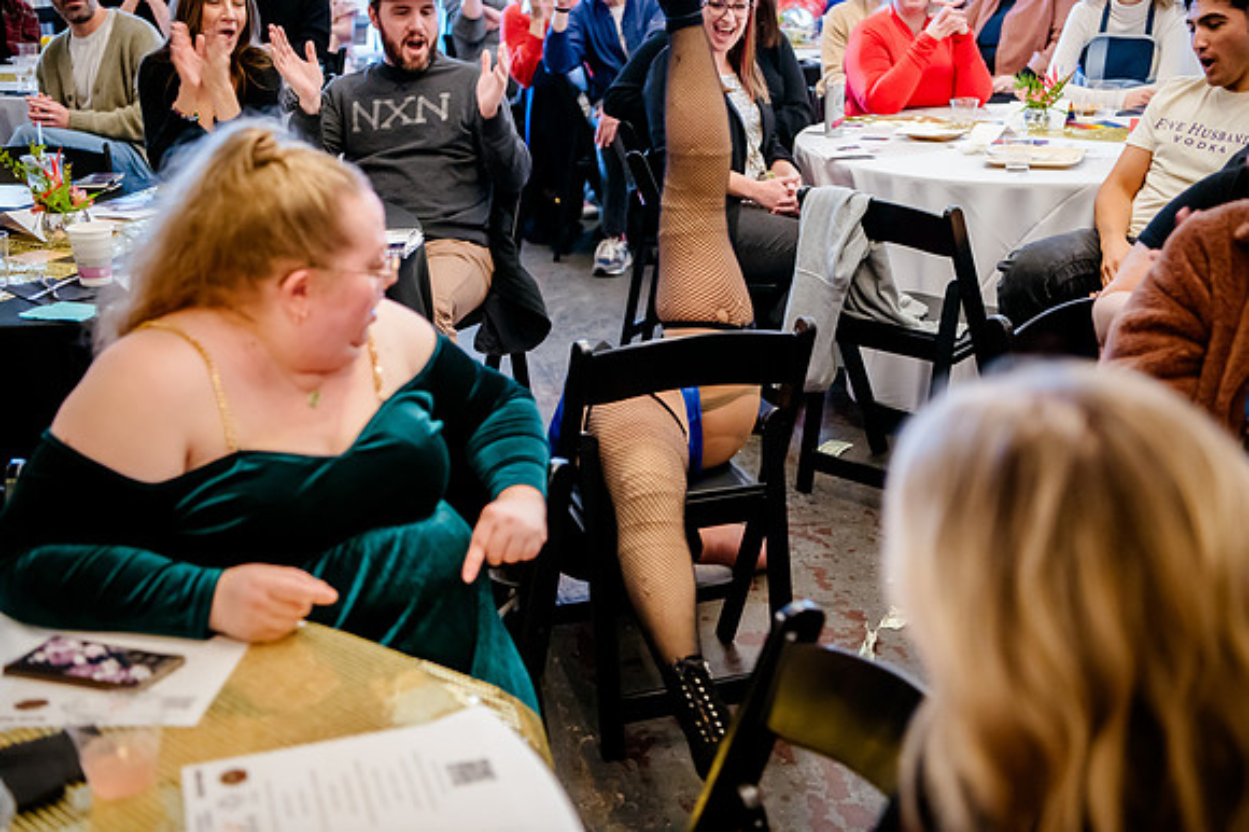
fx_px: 1734
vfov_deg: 27.0
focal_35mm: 50
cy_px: 416
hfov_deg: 39.6
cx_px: 624
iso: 5000
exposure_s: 1/60
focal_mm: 50
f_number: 2.8
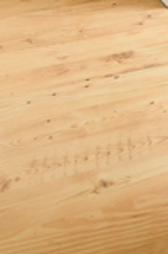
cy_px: -274
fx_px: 464
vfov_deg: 18.1
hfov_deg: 20.5
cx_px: 101
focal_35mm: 66
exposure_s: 1/30
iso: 180
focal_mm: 10
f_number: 3.5
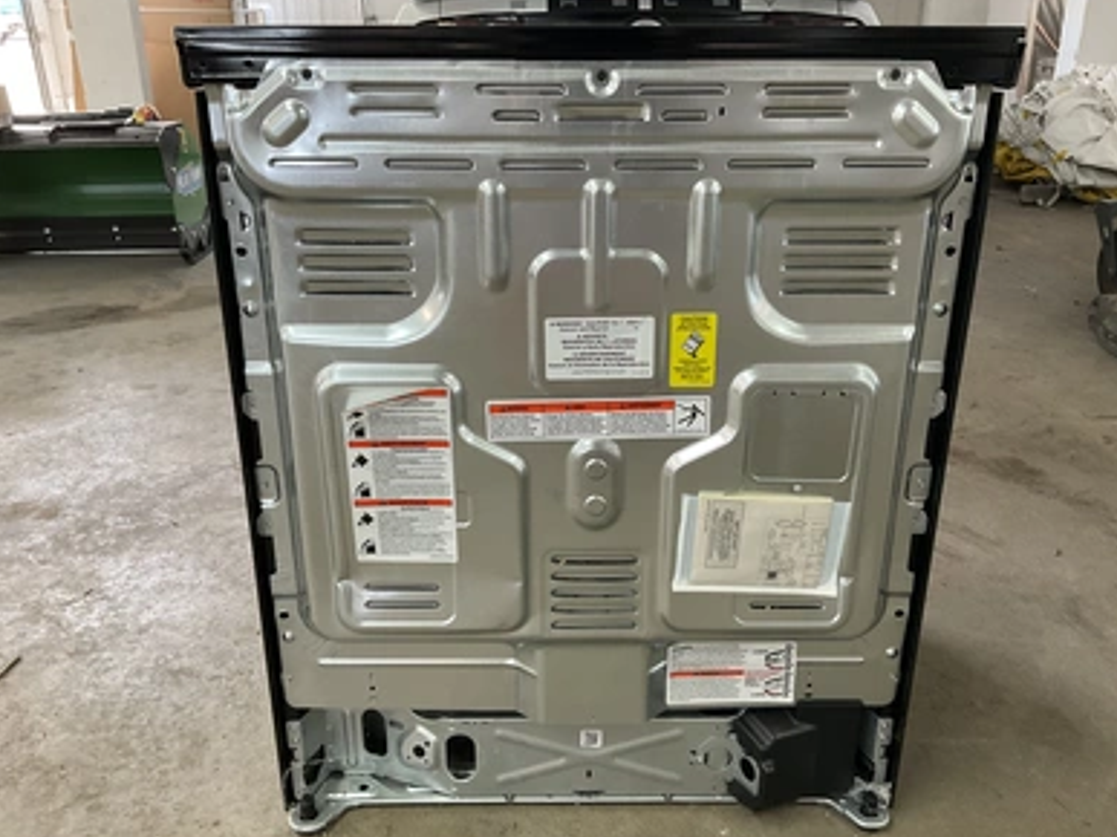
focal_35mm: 30
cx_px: 571
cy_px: 413
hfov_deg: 60.0
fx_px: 968
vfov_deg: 46.8
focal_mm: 3
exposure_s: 1/60
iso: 125
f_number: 1.8
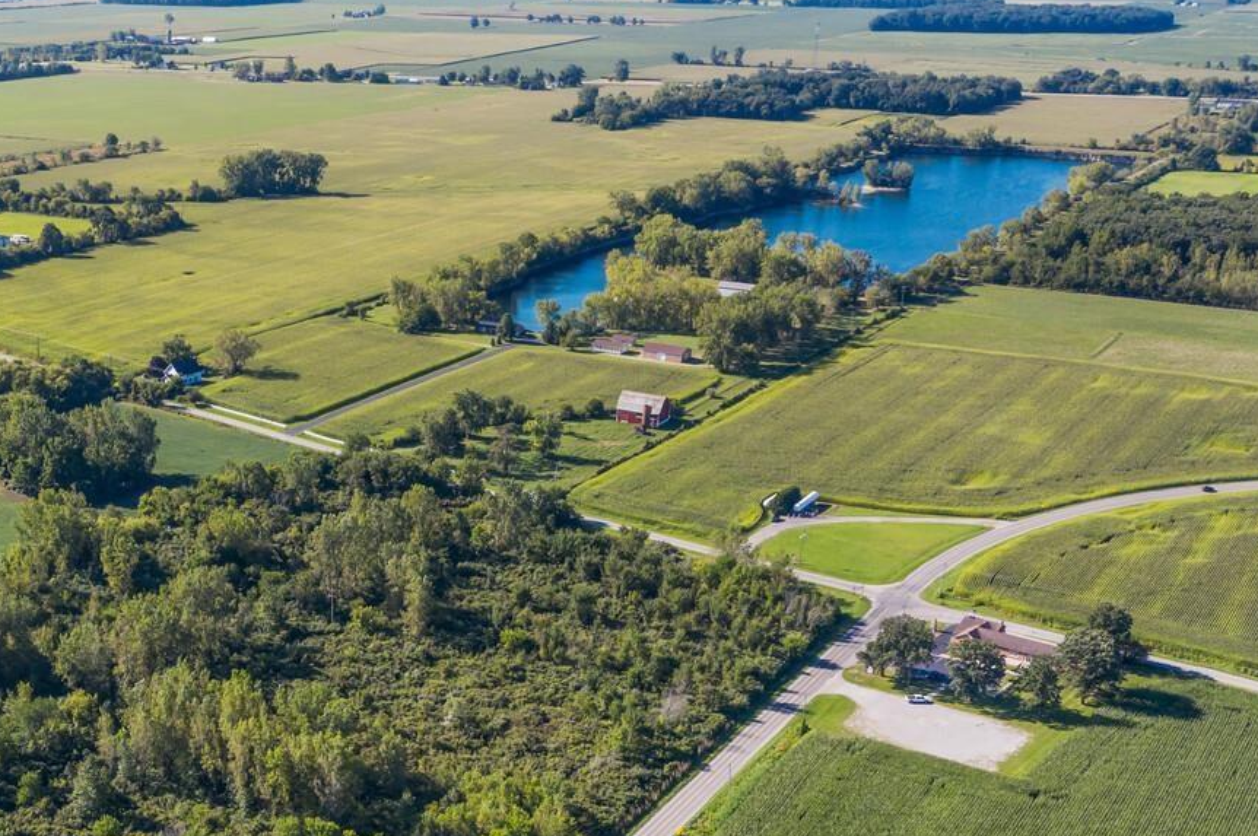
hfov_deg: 36.7
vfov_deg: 25.1
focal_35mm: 52
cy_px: 756
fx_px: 1815
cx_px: 225
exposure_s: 1/320
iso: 100
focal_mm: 10.26
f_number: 5
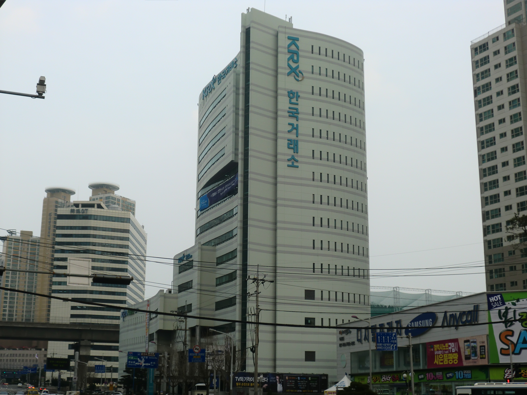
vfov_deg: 28.6
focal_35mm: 51
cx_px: 264
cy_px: 198
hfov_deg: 37.5
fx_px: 776
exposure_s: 1/320
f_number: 3.8
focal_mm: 9.4
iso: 64
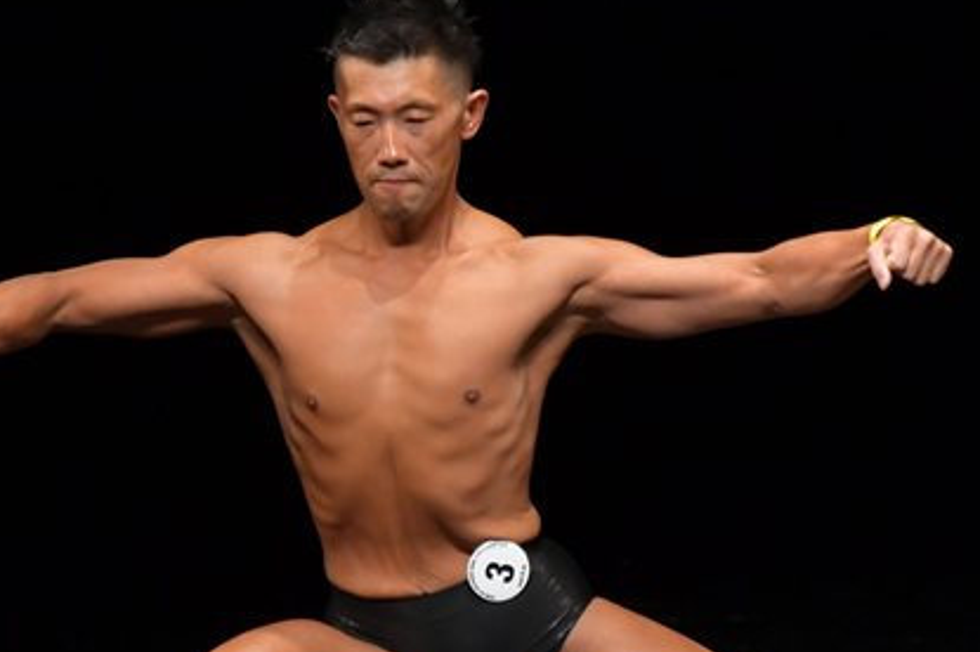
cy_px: 428
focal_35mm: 840
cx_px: 405
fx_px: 22848
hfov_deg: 2.5
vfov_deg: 1.6
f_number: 5.6
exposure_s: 1/400
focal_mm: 300
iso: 3200
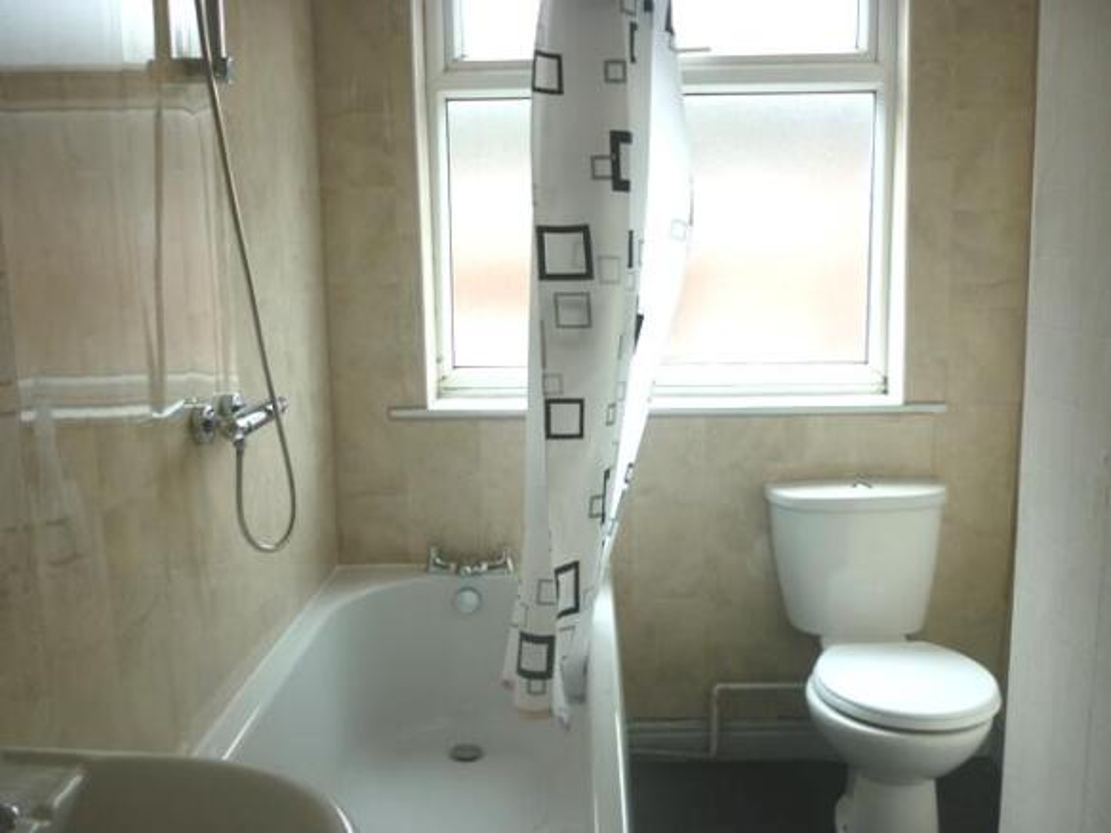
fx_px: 1059
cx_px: 556
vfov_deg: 42.9
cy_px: 416
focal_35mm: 33
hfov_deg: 55.4
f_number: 2.8
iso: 80
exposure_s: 1/160
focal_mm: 5.5
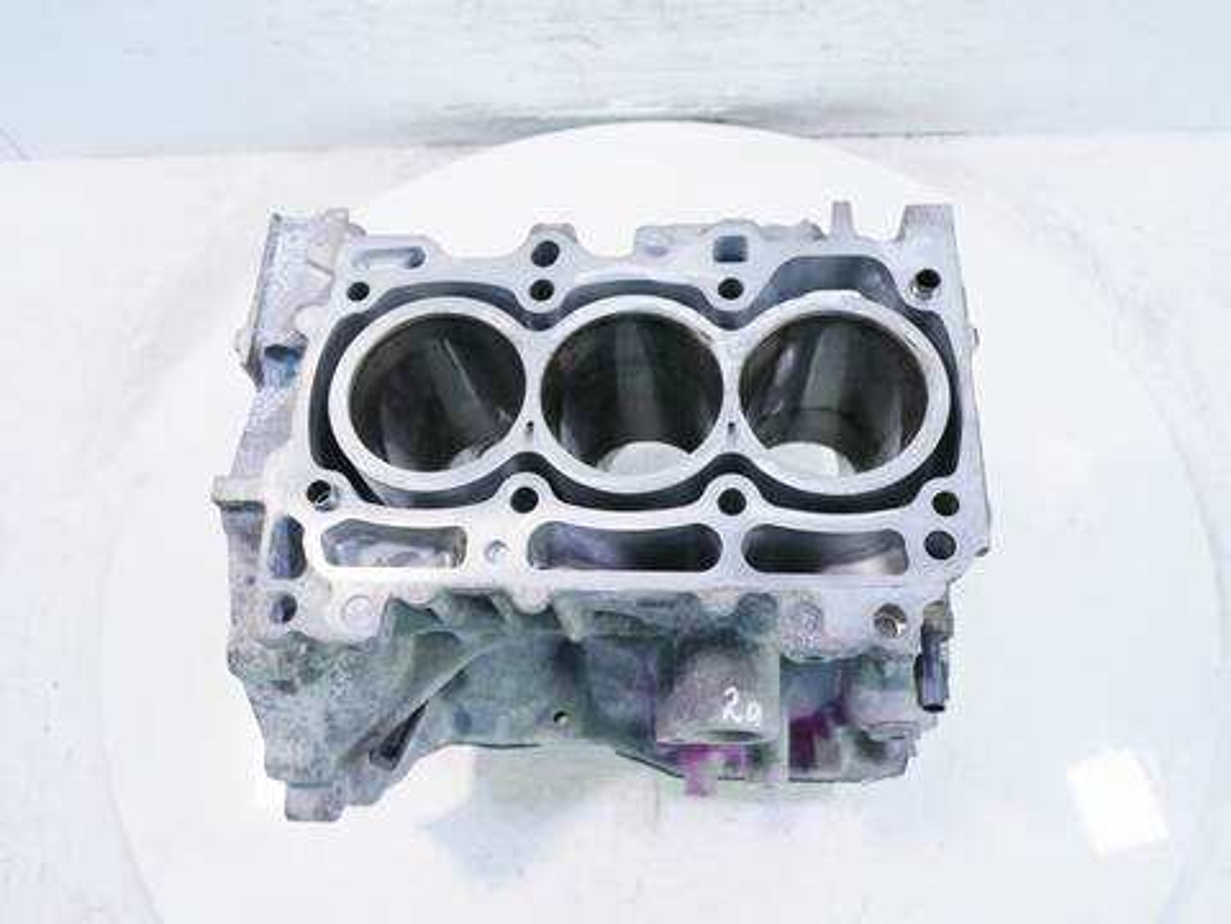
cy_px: 462
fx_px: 1067
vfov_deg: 46.8
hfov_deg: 60.0
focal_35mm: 30
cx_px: 616
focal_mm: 15
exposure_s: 1/60
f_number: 3.7
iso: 320
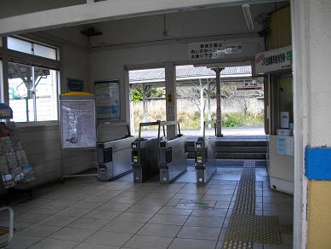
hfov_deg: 56.8
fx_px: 306
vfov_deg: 44.2
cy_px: 124
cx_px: 166
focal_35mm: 32
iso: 100
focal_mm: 5.7
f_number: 2.9
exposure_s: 1/160
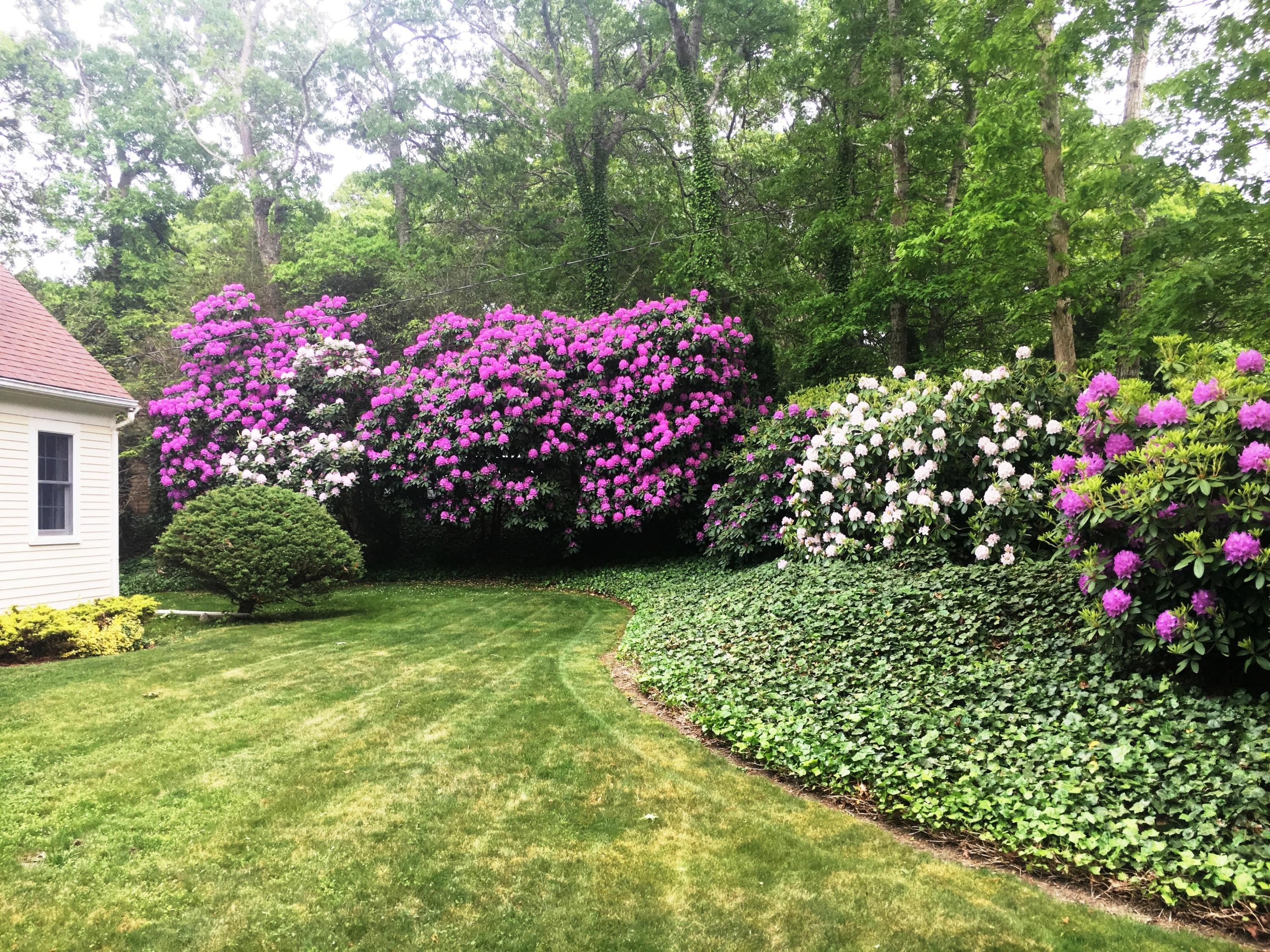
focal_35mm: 29
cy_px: 476
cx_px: 635
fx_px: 1064
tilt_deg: +2.3
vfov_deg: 48.2
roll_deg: +0.2
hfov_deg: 61.7
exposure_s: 1/120
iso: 32
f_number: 2.2
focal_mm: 4.15
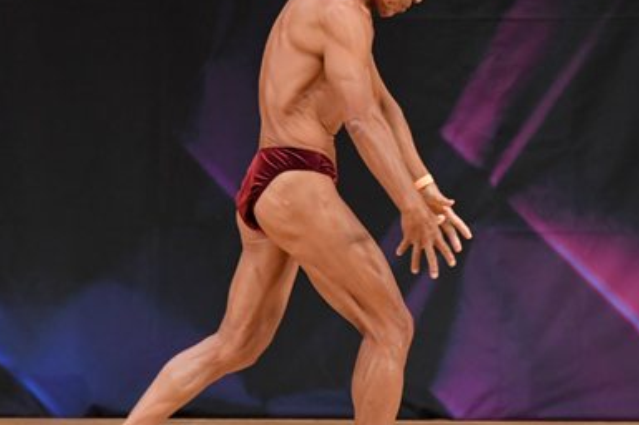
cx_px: 444
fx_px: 9648
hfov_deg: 3.8
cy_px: 163
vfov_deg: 2.5
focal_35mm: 544
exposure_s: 1/400
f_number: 5.6
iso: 3200
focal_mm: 180
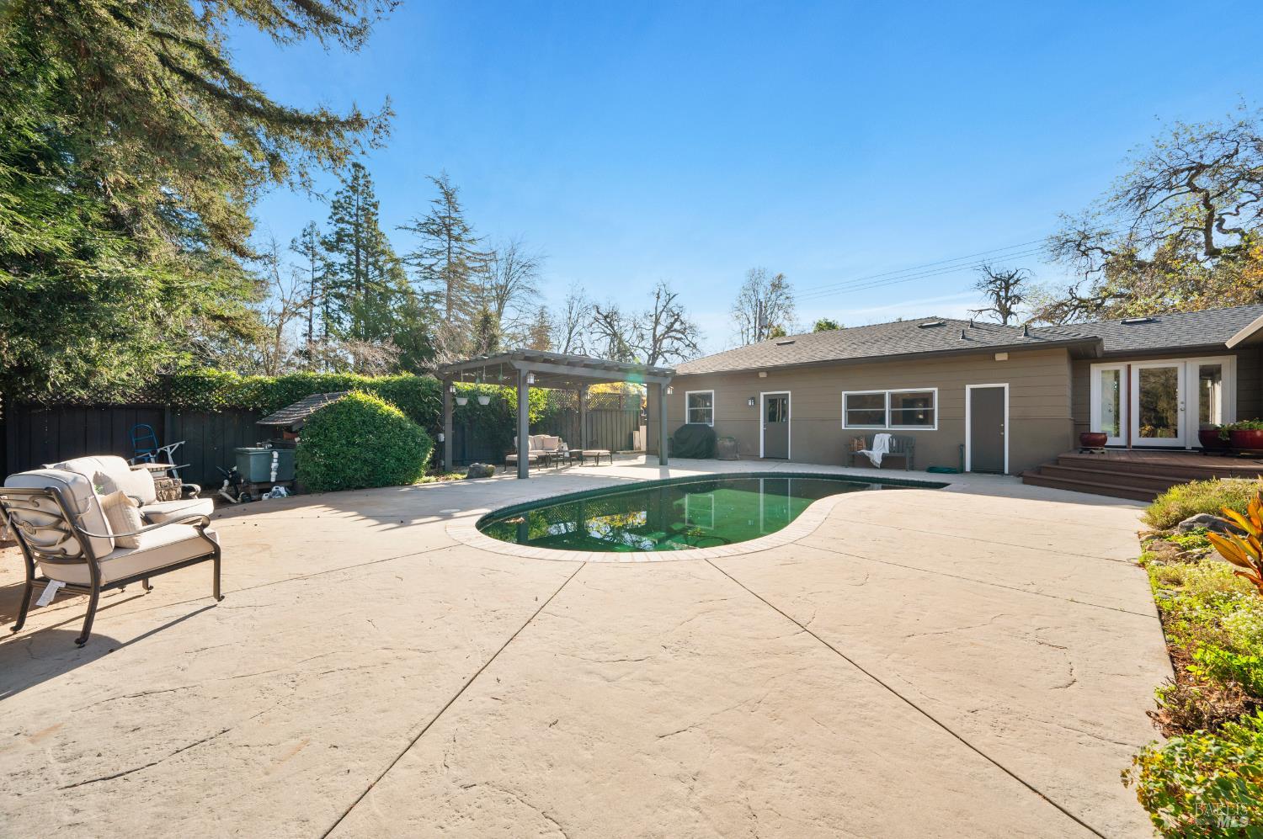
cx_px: 632
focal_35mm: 14
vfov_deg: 81.1
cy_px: 420
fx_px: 491
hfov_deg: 104.3
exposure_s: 1/80
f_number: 9
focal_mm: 14
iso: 200
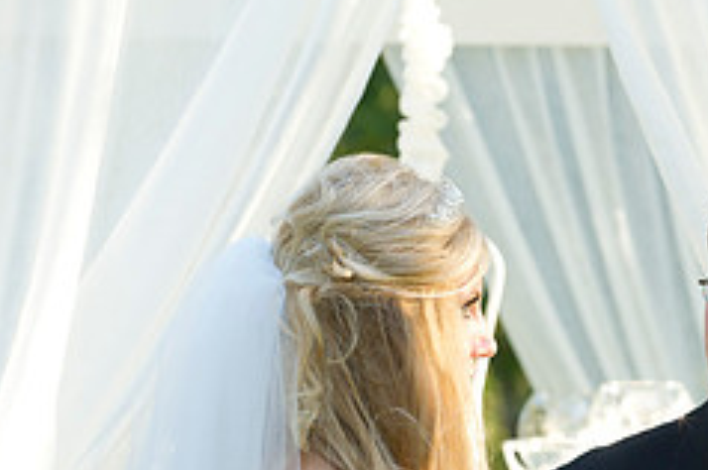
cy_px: 408
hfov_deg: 5.4
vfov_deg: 3.6
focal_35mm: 378
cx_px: 708
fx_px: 7424
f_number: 4.5
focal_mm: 155
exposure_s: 1/100
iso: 640
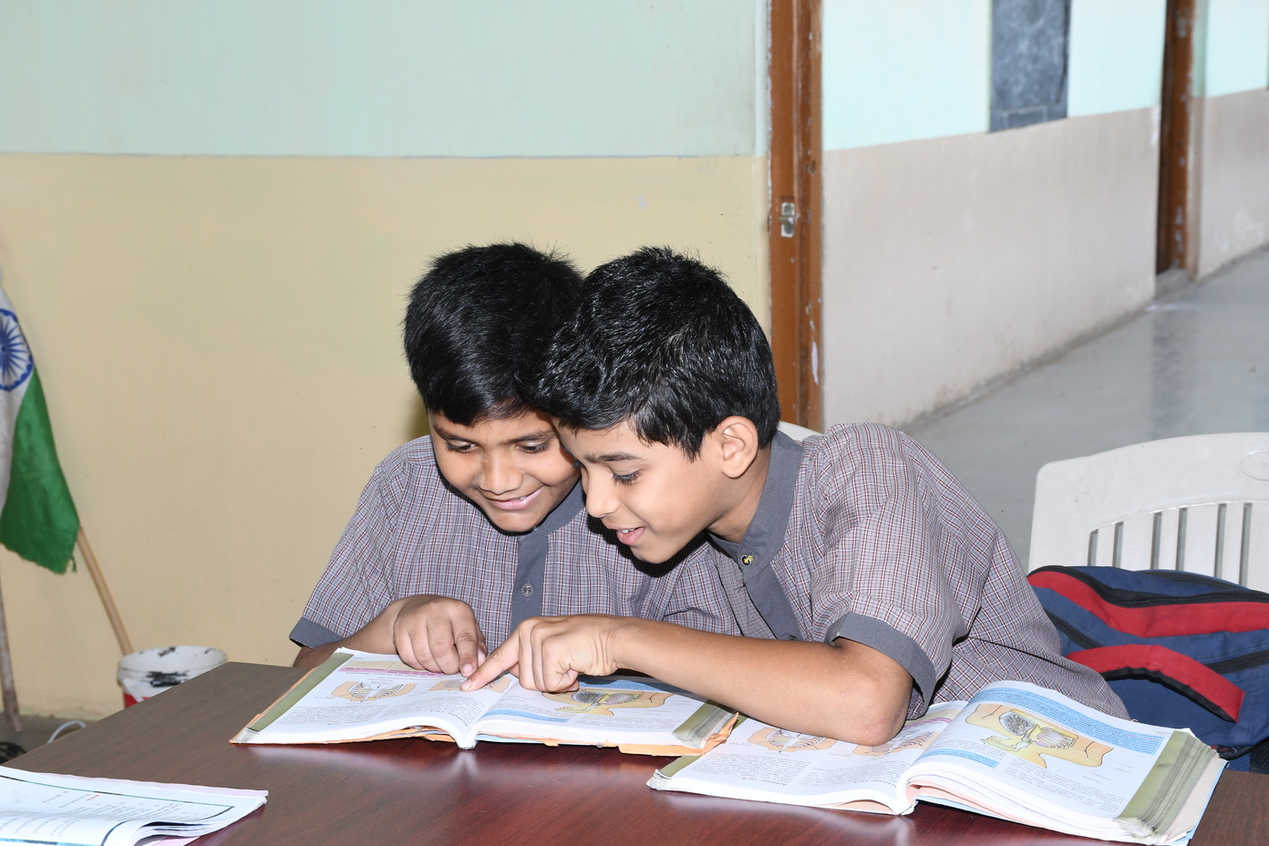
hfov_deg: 28.1
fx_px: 2538
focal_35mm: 72
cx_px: 634
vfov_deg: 18.9
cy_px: 423
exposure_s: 1/125
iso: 640
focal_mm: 48
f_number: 10
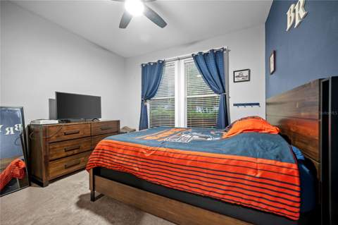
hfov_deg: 104.3
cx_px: 169
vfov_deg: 81.1
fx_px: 131
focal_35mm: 14
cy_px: 112
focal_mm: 14
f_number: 4
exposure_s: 8
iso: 100
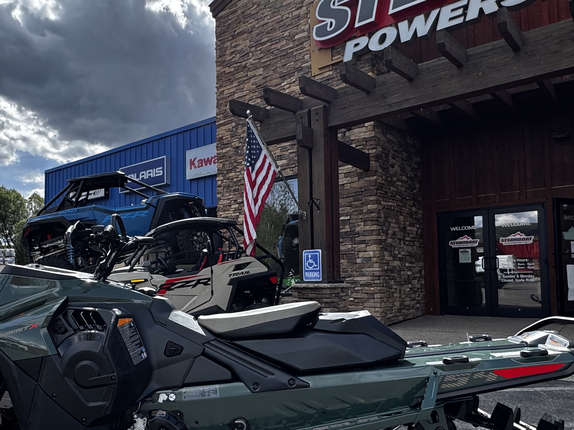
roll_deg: +0.3
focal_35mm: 29
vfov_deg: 47.9
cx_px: 206
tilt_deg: +1.1
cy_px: 259
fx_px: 481
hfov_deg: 60.6
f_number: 2.2
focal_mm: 2.22
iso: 40
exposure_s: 1/693
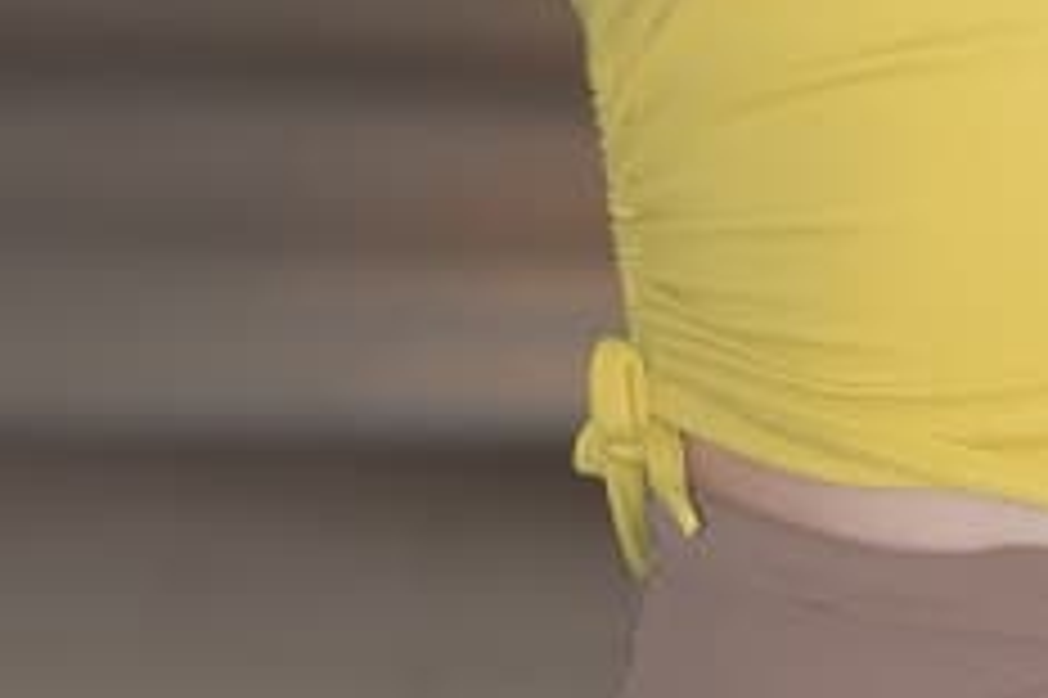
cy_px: -432
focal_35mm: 602
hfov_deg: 3.4
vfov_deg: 2.3
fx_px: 17512
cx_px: 1327
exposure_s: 1/200
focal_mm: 78
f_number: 4.5
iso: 400
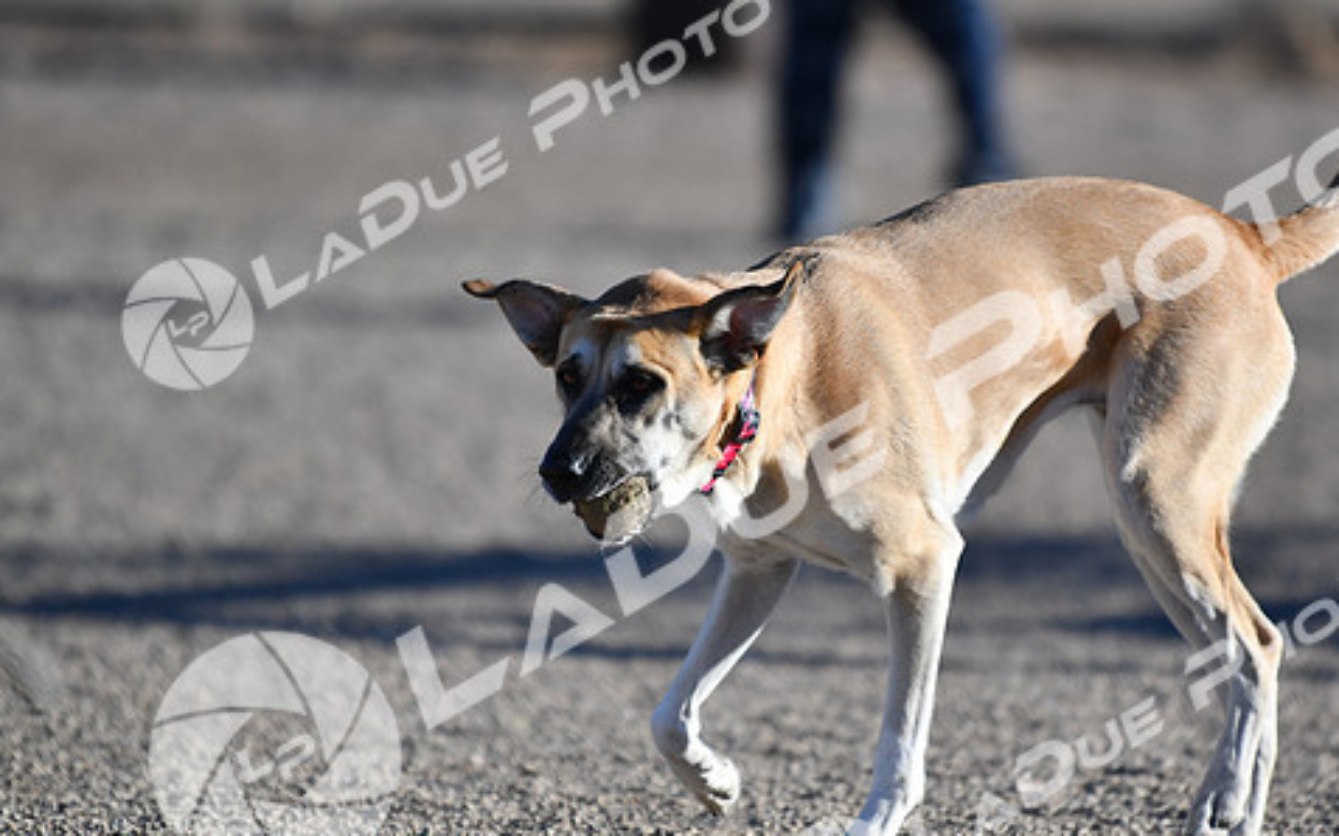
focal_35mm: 372
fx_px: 13573
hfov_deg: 5.6
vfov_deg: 3.5
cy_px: 470
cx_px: 772
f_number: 2.8
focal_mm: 200
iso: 200
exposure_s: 1/4000
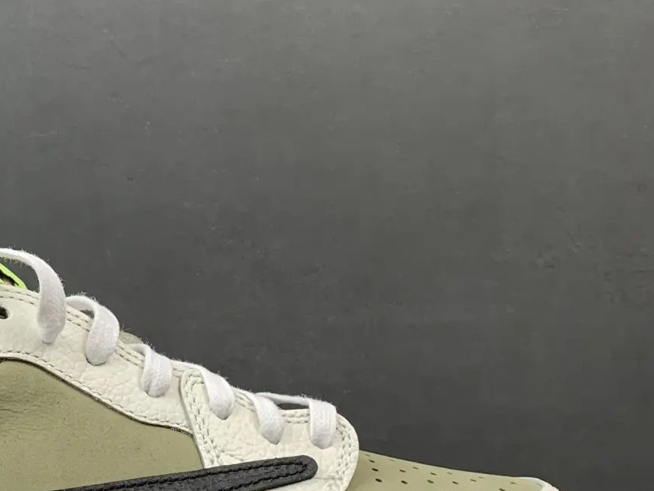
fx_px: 1474
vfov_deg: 18.8
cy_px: 127
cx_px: 29
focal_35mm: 78
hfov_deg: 24.1
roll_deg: +0.8
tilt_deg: +11.7
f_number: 1.8
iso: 64
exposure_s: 1/48
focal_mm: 4.25
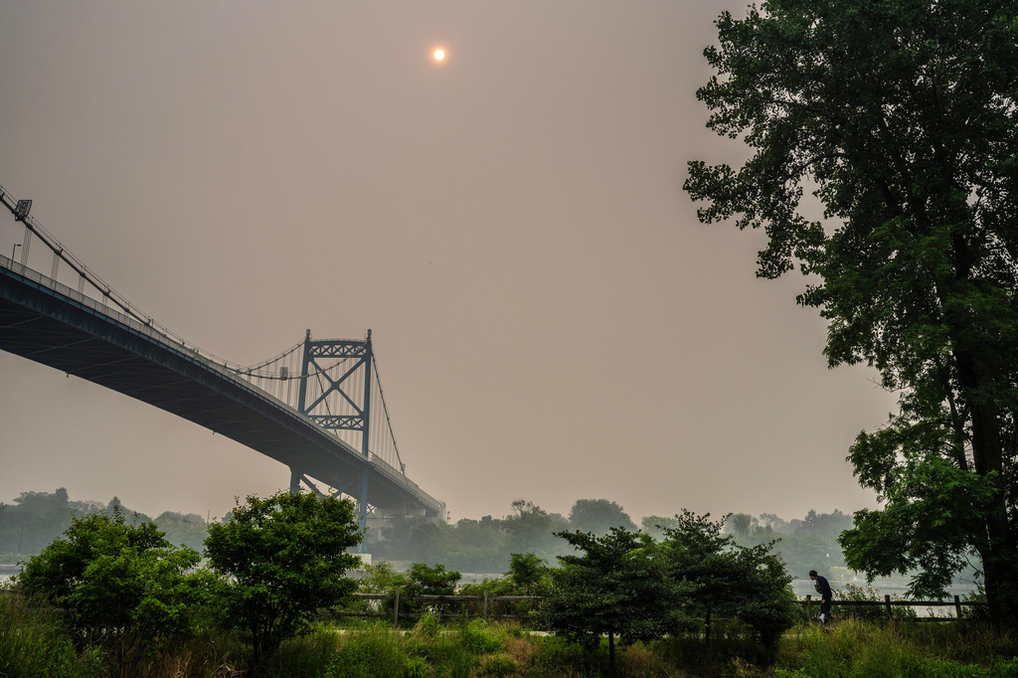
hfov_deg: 54.4
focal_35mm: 35
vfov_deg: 37.8
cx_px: 509
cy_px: 339
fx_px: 989
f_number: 5.6
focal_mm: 35
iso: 250
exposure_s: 1/2500
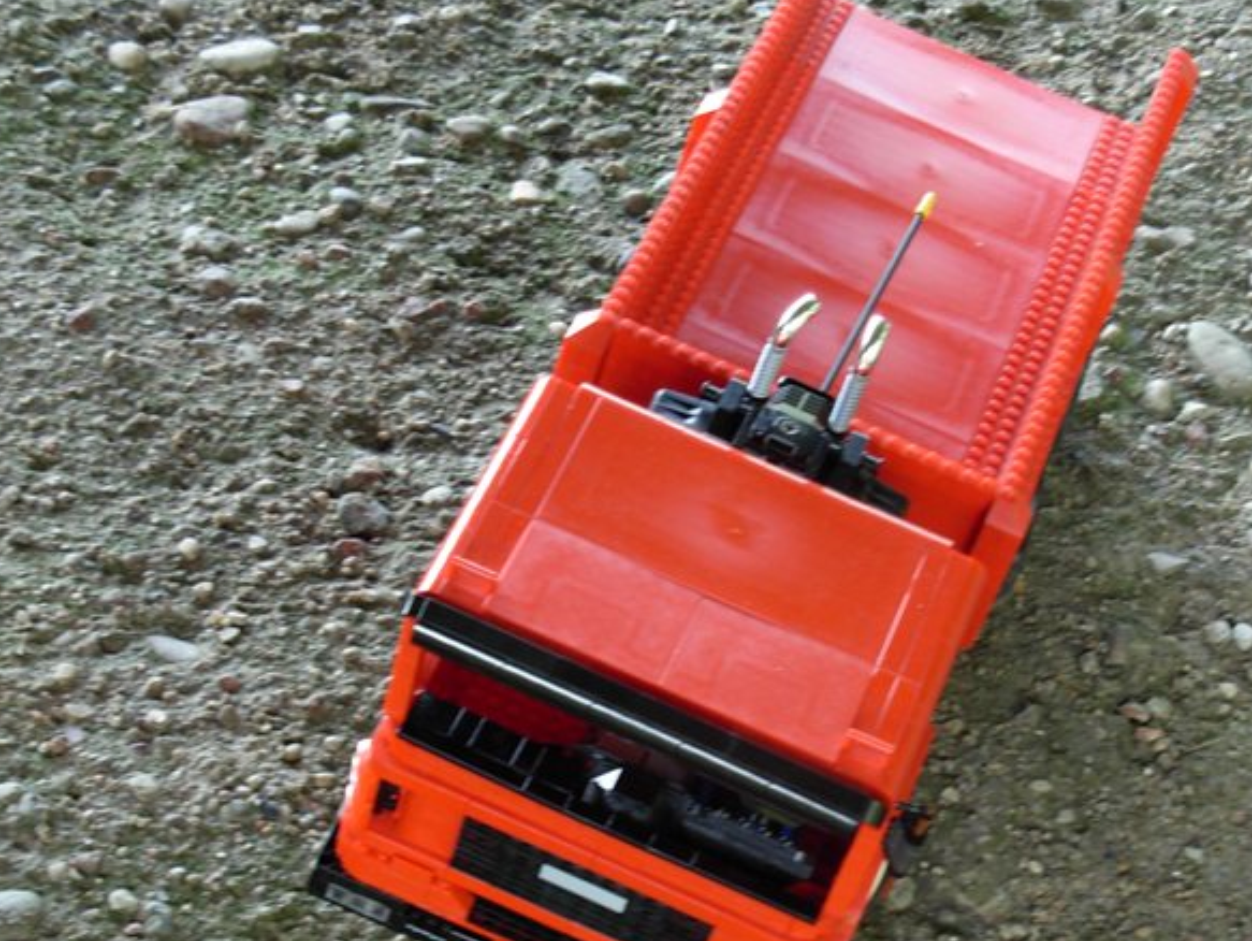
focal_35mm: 96
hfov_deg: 20.4
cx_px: 790
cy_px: 492
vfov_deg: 15.4
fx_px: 3474
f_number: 3.5
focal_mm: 11.5
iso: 79
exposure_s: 1/21.9
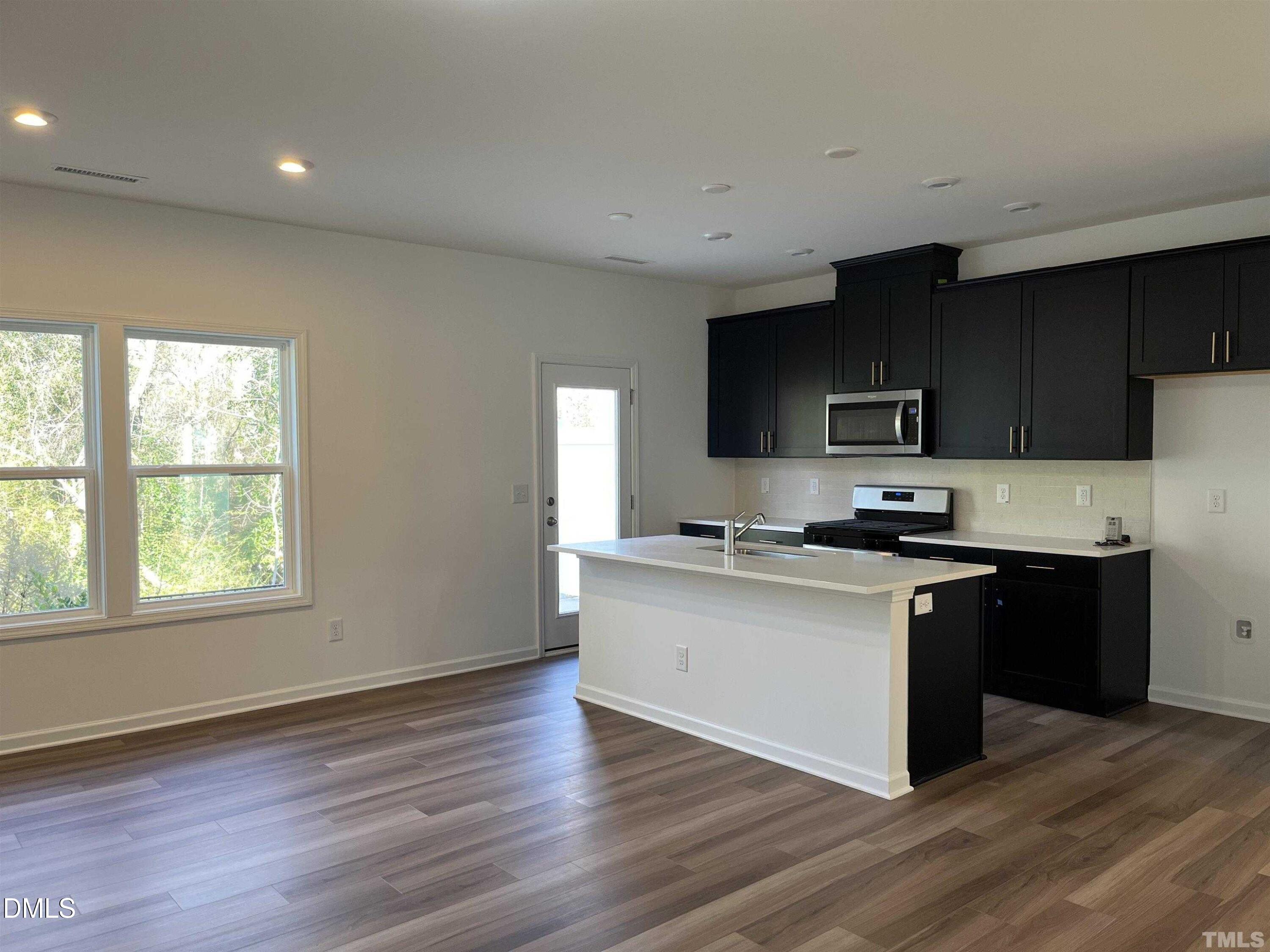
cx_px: 635
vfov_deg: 53.1
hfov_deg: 67.3
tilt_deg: -1.7
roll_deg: -0.1
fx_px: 954
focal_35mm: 26
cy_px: 476
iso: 80
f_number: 1.6
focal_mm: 5.1
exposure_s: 1/60
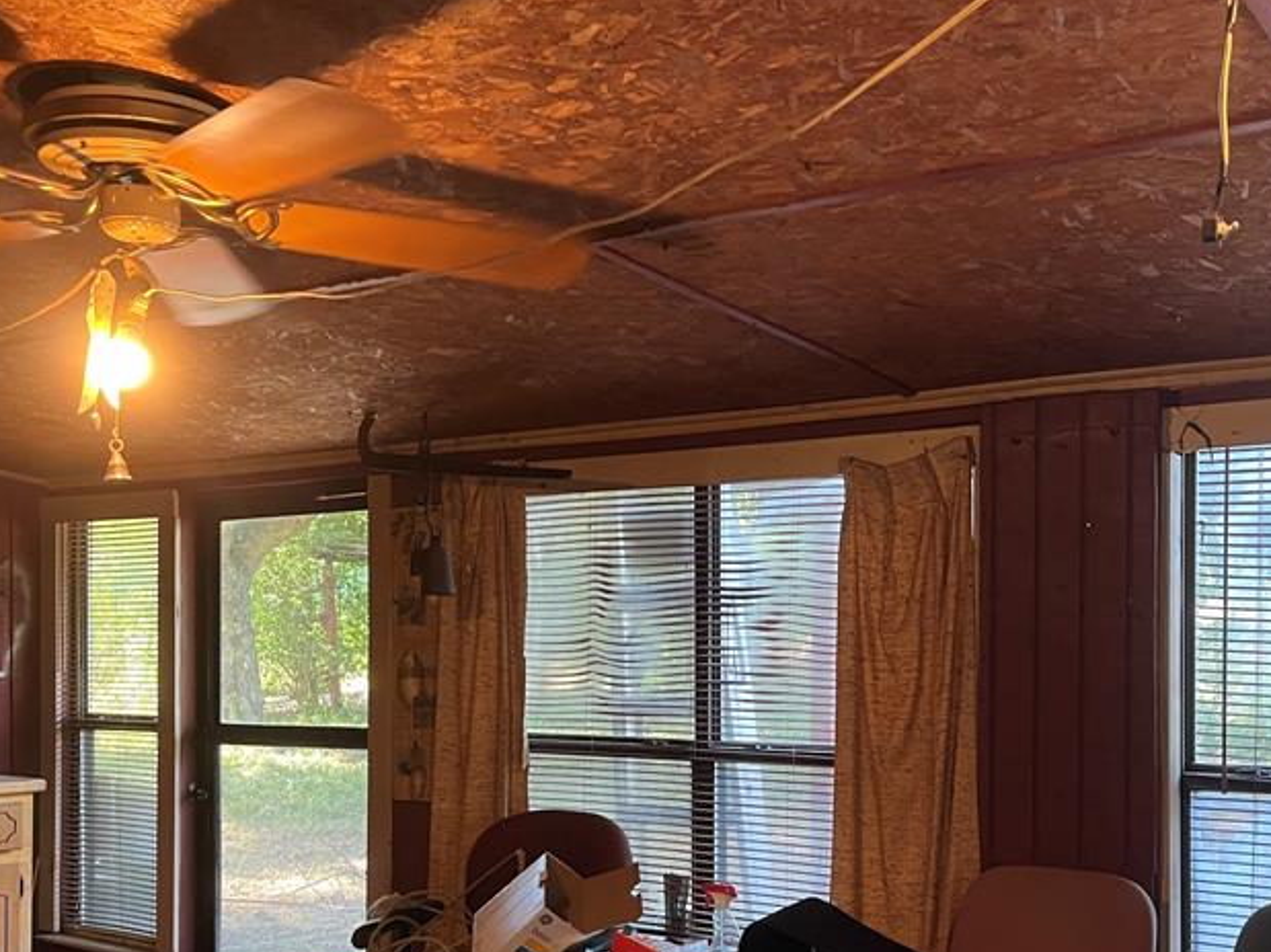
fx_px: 1579
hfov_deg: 43.7
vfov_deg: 33.2
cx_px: 739
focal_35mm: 43
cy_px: 650
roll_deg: -0.4
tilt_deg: -0.8
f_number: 1.6
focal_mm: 5.1
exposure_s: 1/60
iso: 160
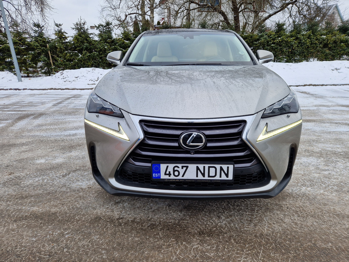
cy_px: 131
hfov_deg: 73.9
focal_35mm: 23
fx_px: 232
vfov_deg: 58.9
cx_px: 174
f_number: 1.8
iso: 50
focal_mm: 5.4
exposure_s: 1/202
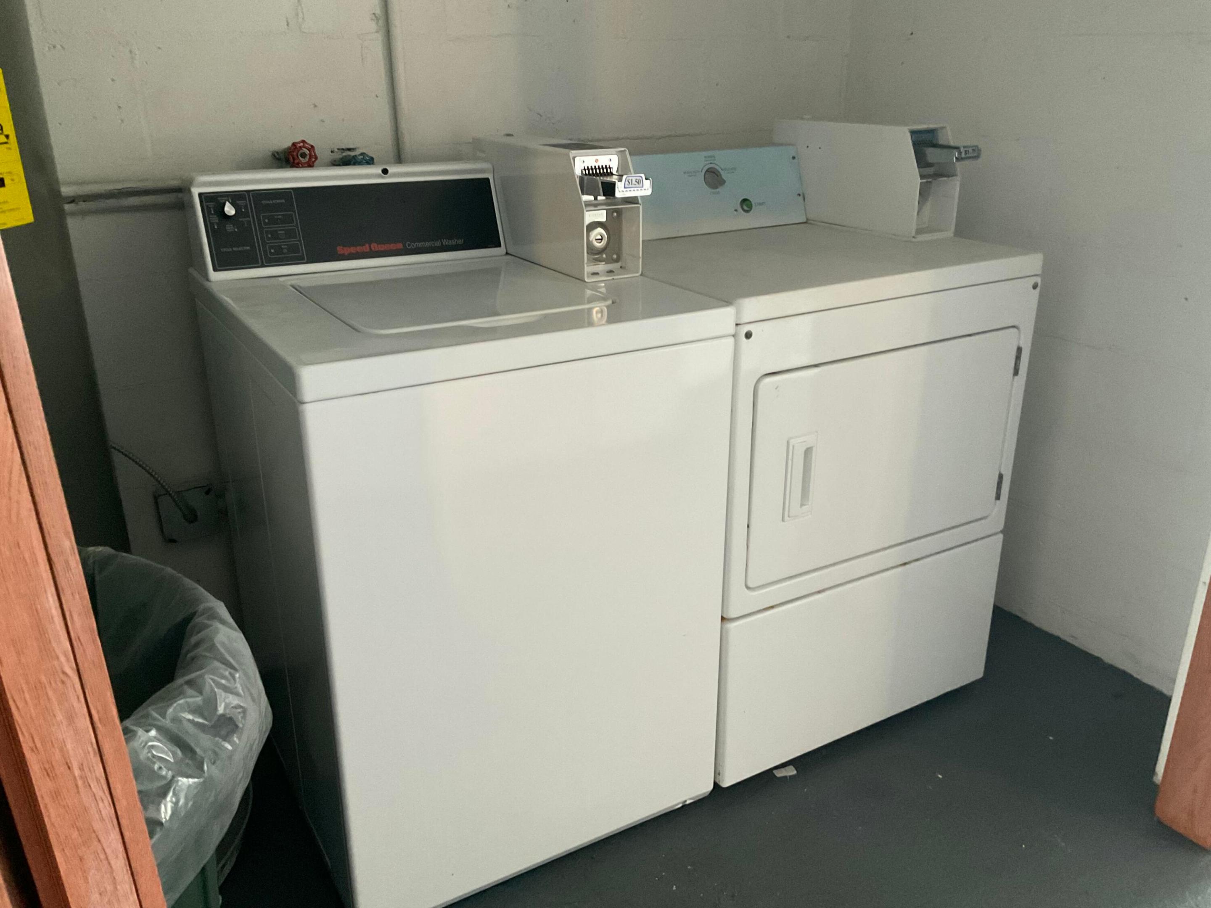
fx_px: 1015
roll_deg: +0.1
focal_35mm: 29
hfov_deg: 61.7
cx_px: 606
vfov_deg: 48.2
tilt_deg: -22.7
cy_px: 454
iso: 320
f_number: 1.8
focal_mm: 3
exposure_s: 1/40
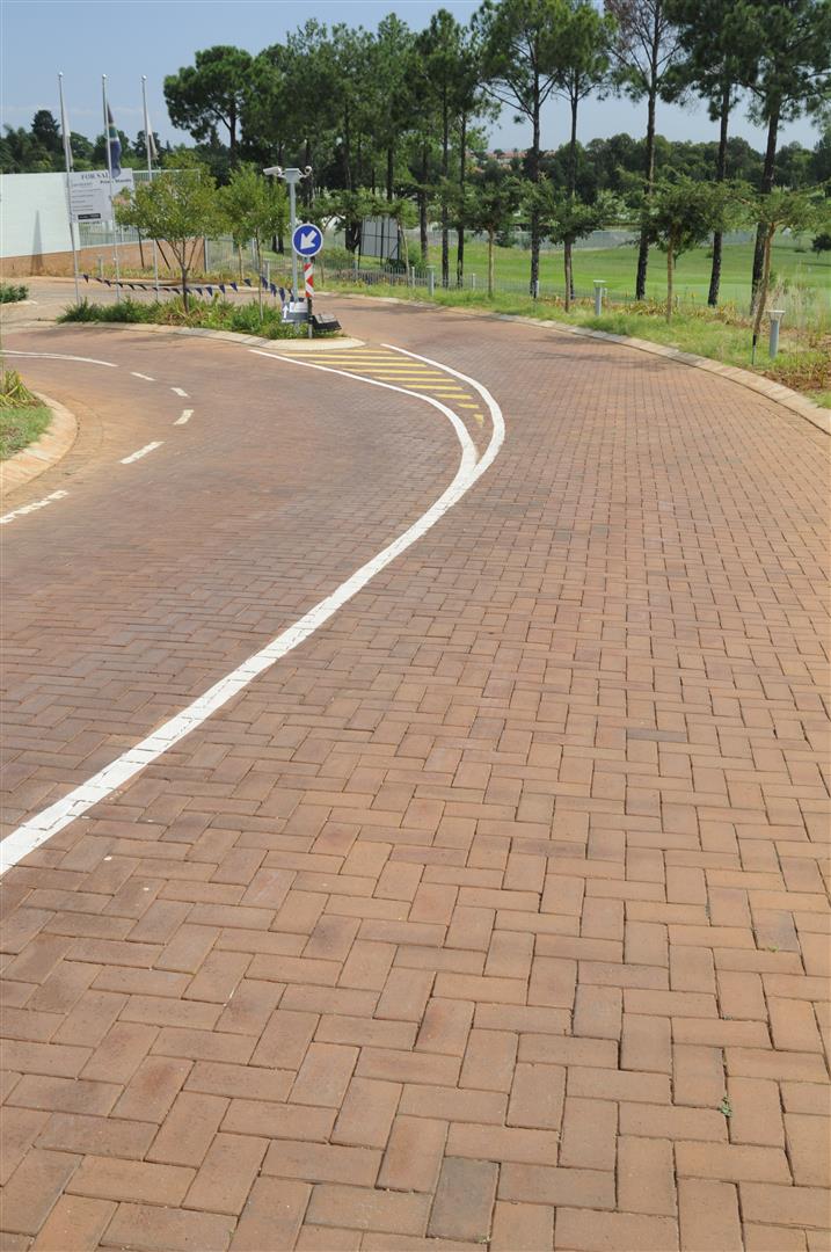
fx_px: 1250
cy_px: 626
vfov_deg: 53.2
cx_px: 416
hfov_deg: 36.8
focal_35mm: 36
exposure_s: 1/250
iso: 250
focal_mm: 24
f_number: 8
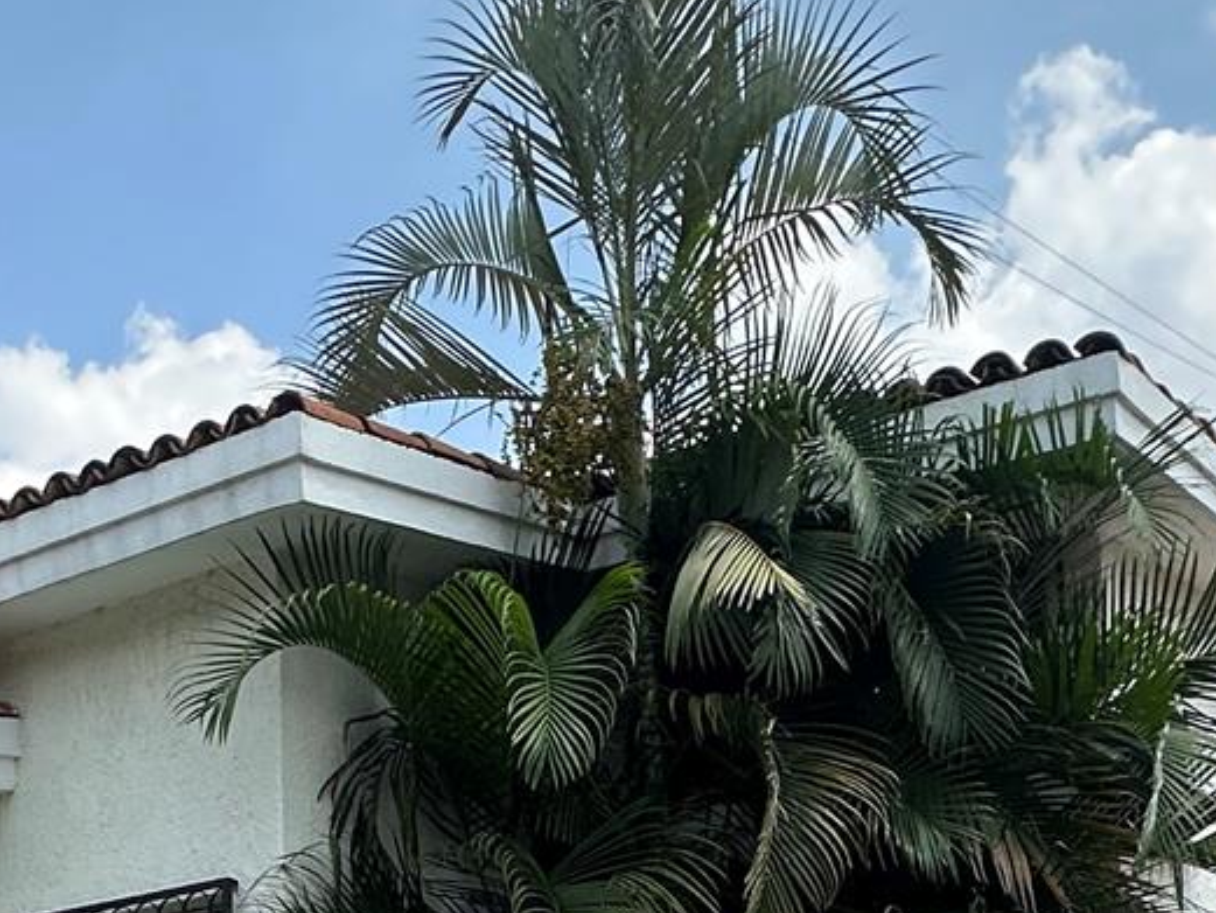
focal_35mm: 55
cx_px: 425
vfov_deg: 24.1
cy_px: 1095
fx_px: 1932
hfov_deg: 34.7
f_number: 2.2
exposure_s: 1/1247
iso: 50
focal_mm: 2.22
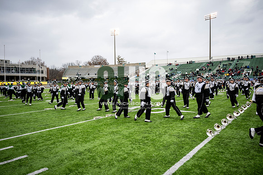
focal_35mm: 24
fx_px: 175
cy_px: 88
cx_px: 132
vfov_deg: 53.2
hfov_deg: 73.7
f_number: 2.8
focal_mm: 24
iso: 100
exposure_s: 1/500
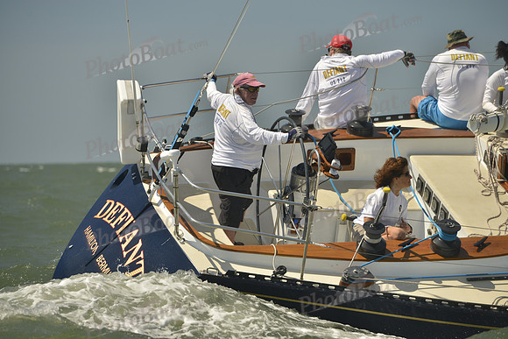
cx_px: 254
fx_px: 2611
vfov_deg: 7.4
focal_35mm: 185
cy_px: 170
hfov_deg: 11.1
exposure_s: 1/1000
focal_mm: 185
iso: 280
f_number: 6.3
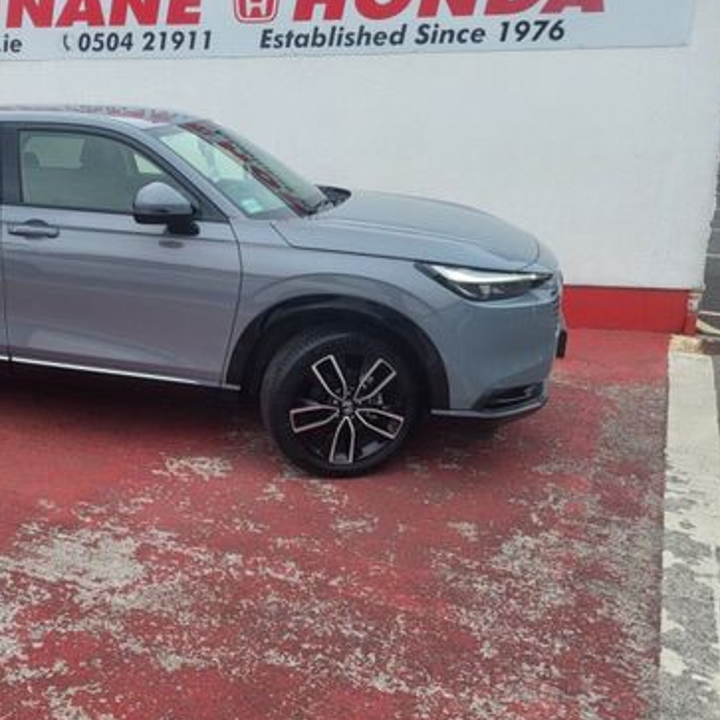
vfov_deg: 43.8
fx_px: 894
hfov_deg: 42.3
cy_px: 315
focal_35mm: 38
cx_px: 167
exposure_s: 1/500
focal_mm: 5.4
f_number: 1.8
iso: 40
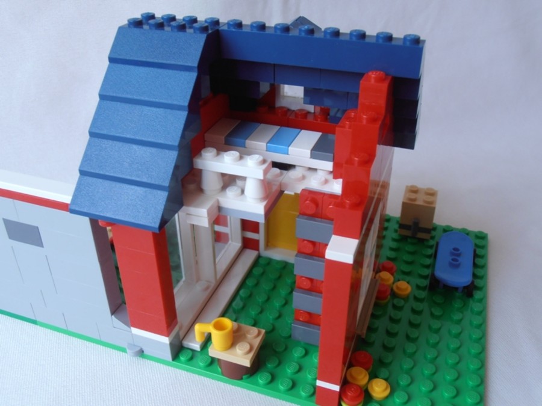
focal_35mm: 37
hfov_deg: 50.1
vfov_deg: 38.7
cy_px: 203
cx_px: 271
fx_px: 579
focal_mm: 6.61
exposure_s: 1/50
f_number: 3.9
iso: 80
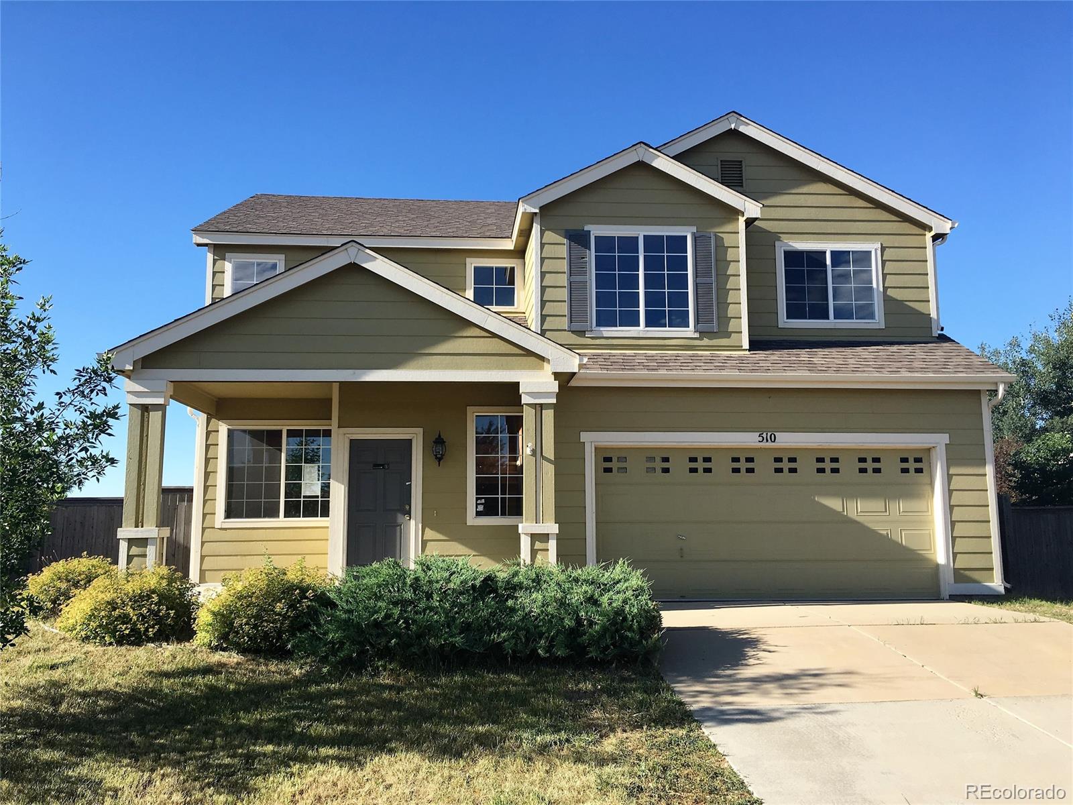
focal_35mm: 29
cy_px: 402
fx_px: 899
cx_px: 536
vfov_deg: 48.2
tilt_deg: +7.5
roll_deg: +0.6
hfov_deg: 61.7
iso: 25
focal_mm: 4.15
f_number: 2.2
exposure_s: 1/938
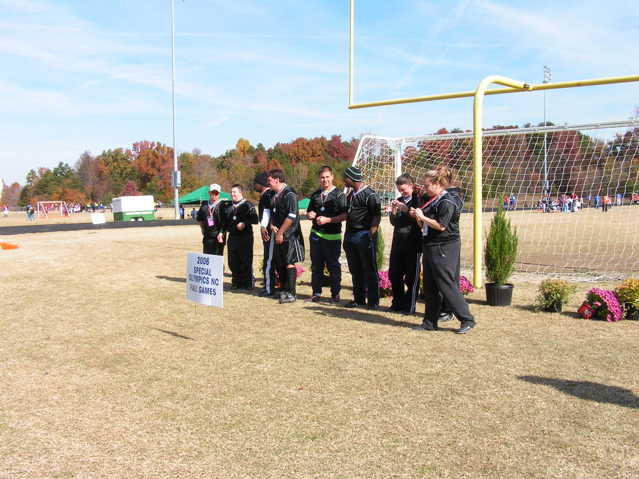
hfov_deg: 49.0
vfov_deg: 37.7
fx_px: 701
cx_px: 320
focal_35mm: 38
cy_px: 240
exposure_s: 1/200
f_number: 5.6
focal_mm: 6.3
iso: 50
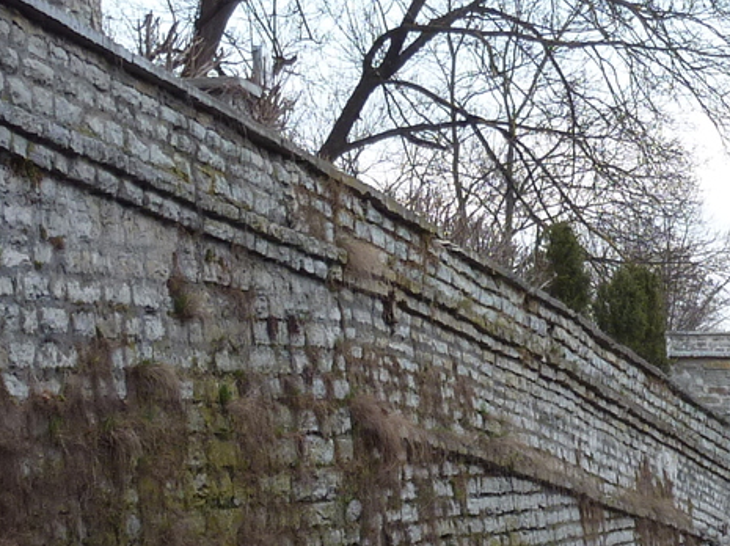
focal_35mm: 155
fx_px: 3266
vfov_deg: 9.5
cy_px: 455
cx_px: 595
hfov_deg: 12.7
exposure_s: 1/80
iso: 80
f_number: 3.7
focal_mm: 7.3
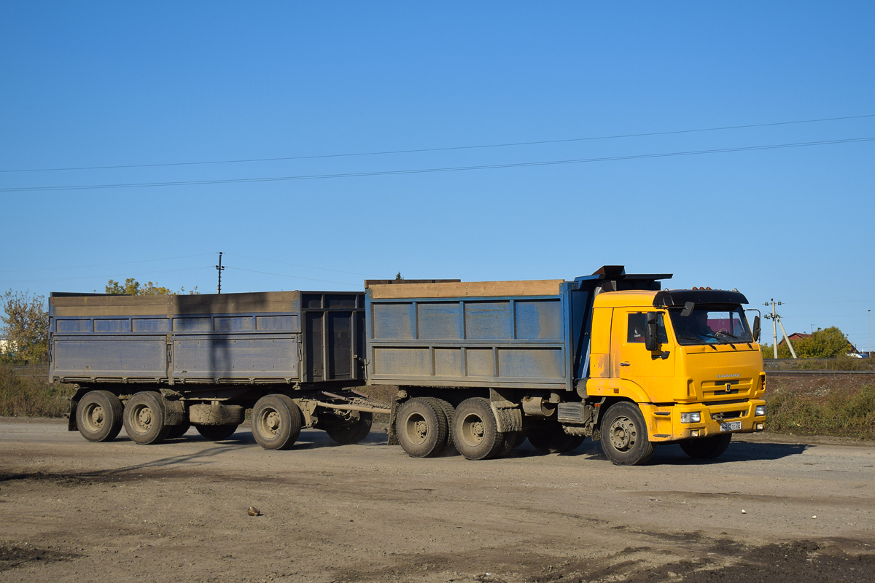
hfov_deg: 33.4
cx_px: 438
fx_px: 1458
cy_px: 292
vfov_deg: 22.6
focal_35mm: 60
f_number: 5.6
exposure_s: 1/1000
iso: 100
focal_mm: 40
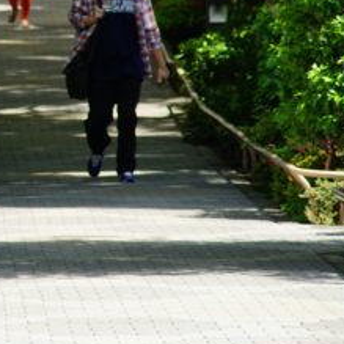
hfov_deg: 3.4
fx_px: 5858
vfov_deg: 3.4
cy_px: 73
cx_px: -123
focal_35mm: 521
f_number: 8
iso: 400
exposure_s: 1/250
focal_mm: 210
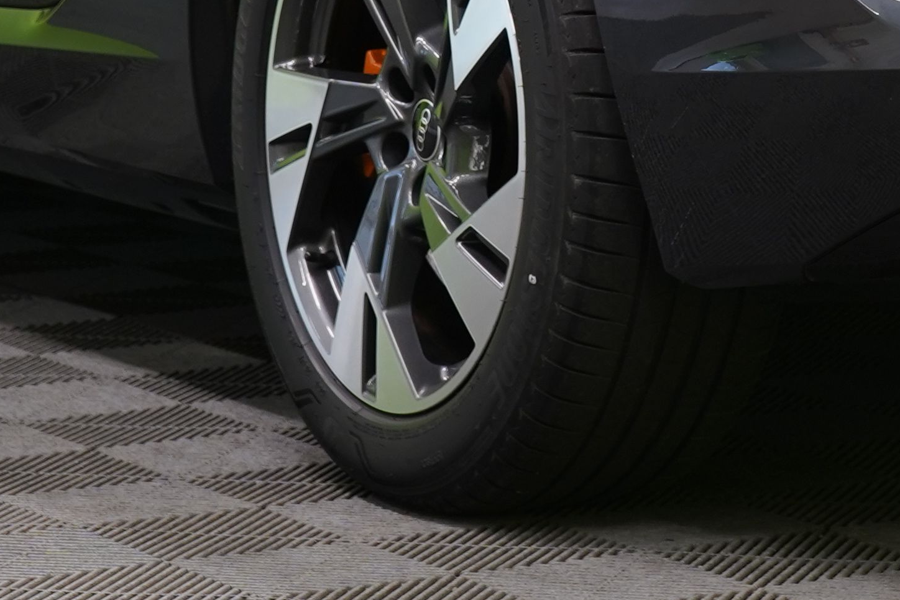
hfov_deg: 10.1
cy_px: -470
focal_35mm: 203
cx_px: 874
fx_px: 5076
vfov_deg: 6.6
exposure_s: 1/25
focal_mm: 49
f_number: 5
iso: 400
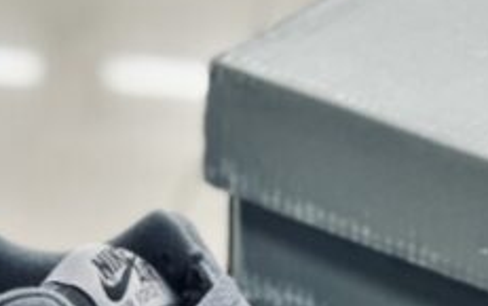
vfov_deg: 4.0
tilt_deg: -29.4
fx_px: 4381
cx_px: 91
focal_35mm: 329
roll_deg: -0.1
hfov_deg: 6.4
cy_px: 417
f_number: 2.8
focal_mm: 9
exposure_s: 1/100
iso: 200
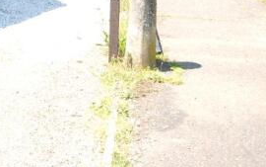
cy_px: -42
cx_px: 28
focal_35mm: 74
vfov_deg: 16.8
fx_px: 537
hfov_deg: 26.9
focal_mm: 20
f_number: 8
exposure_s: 1/200
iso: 100
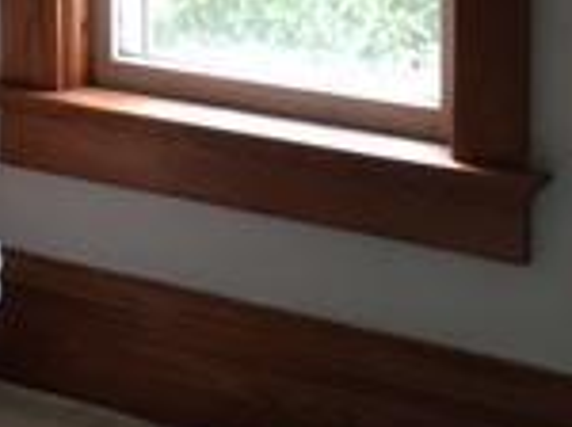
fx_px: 2046
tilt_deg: -4.3
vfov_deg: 11.3
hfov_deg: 15.7
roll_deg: +0.1
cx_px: 27
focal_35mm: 124
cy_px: -252
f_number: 2.2
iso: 64
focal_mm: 4.15
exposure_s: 1/30
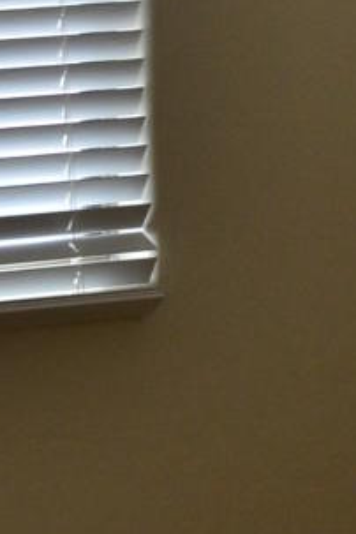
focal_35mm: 257
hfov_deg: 5.3
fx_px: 3812
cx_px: -94
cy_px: 451
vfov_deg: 8.0
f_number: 8
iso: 400
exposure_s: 1/60
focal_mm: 26
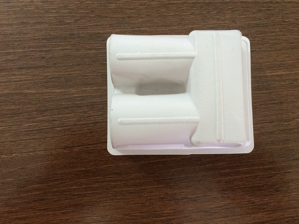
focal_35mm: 29
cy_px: 112
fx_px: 250
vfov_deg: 48.2
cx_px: 150
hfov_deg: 61.7
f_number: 2.2
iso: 250
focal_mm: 4.15
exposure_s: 1/33
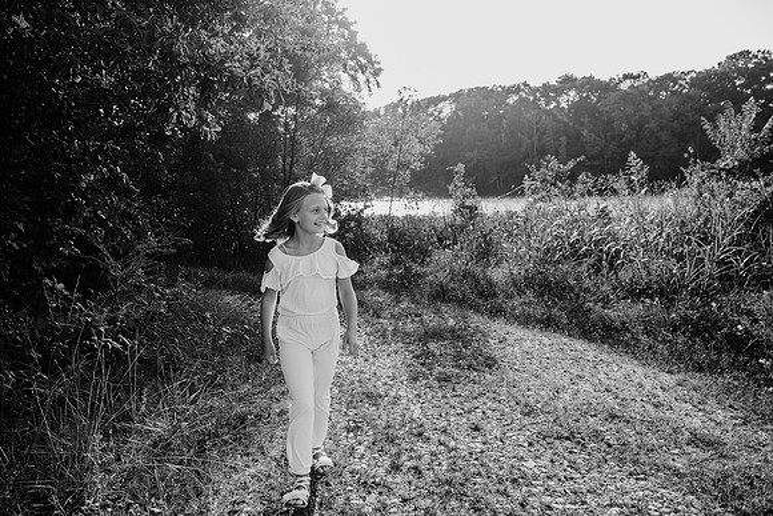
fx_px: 515
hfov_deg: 73.7
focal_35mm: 24
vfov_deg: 53.2
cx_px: 386
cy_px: 258
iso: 200
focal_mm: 24
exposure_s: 1/640
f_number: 3.5
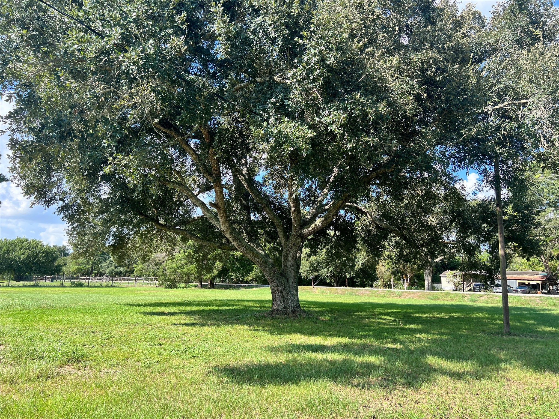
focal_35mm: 26
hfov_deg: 67.3
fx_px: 420
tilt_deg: +8.9
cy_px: 210
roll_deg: -0.9
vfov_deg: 53.1
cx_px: 280
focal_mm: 5.7
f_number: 1.5
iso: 50
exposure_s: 1/991
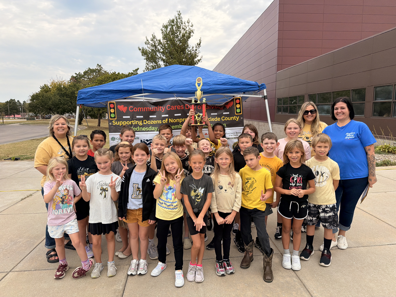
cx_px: 198
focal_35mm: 24
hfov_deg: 71.6
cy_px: 148
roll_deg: +2.3
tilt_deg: -4.3
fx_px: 275
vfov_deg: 56.8
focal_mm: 6.76
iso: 400
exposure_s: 1/5319
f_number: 1.78
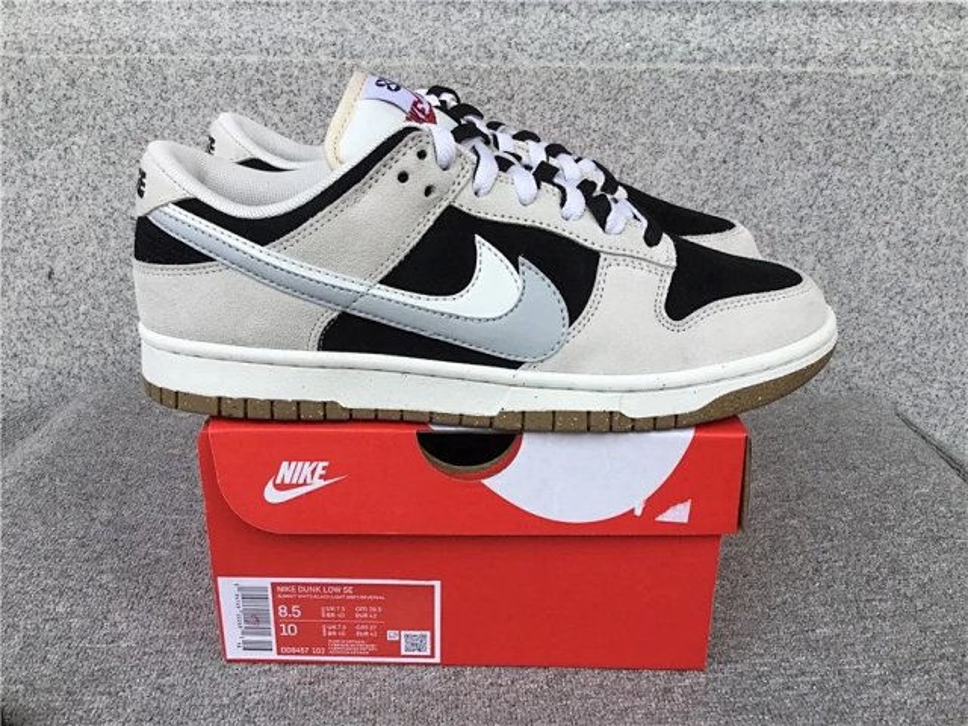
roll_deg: -0.4
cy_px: 363
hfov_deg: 58.4
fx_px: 867
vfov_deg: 45.4
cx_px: 484
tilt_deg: -20.7
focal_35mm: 31
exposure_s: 1/297
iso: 25
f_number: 2.4
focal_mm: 3.3
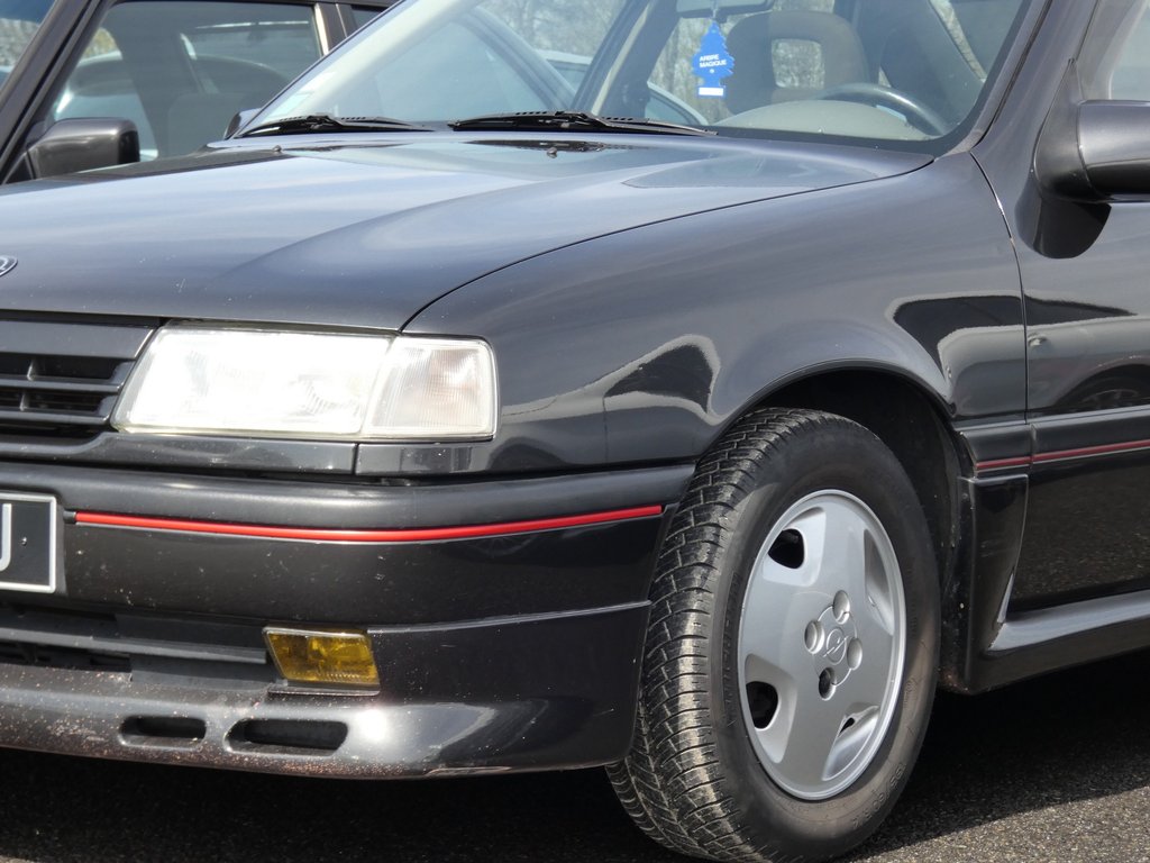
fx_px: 3322
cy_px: 432
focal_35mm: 100
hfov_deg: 19.6
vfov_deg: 14.8
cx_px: 575
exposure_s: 1/200
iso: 80
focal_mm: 17.9
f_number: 4.8
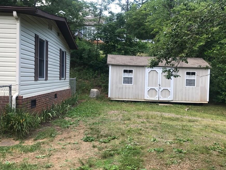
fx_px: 215
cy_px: 89
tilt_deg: -2.3
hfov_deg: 55.3
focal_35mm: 33
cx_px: 120
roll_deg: -0.7
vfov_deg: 42.9
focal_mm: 3.99
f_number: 1.8
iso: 20
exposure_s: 1/168
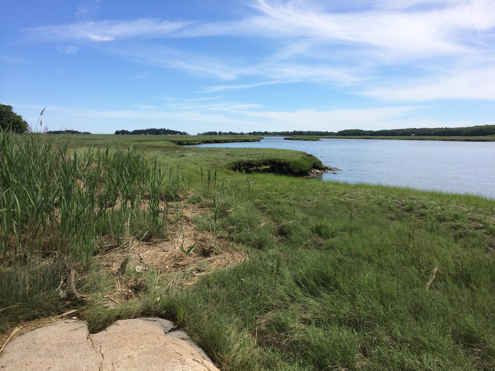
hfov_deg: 60.0
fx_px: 429
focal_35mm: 30
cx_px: 248
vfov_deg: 46.8
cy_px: 186
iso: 40
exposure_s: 1/2415
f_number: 2.2
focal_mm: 4.12
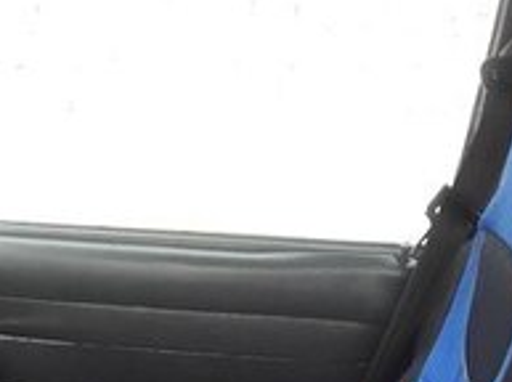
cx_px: 3
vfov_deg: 14.2
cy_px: 609
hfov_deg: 19.9
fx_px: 1417
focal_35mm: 96
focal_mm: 3.7
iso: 50
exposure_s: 1/33
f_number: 1.9
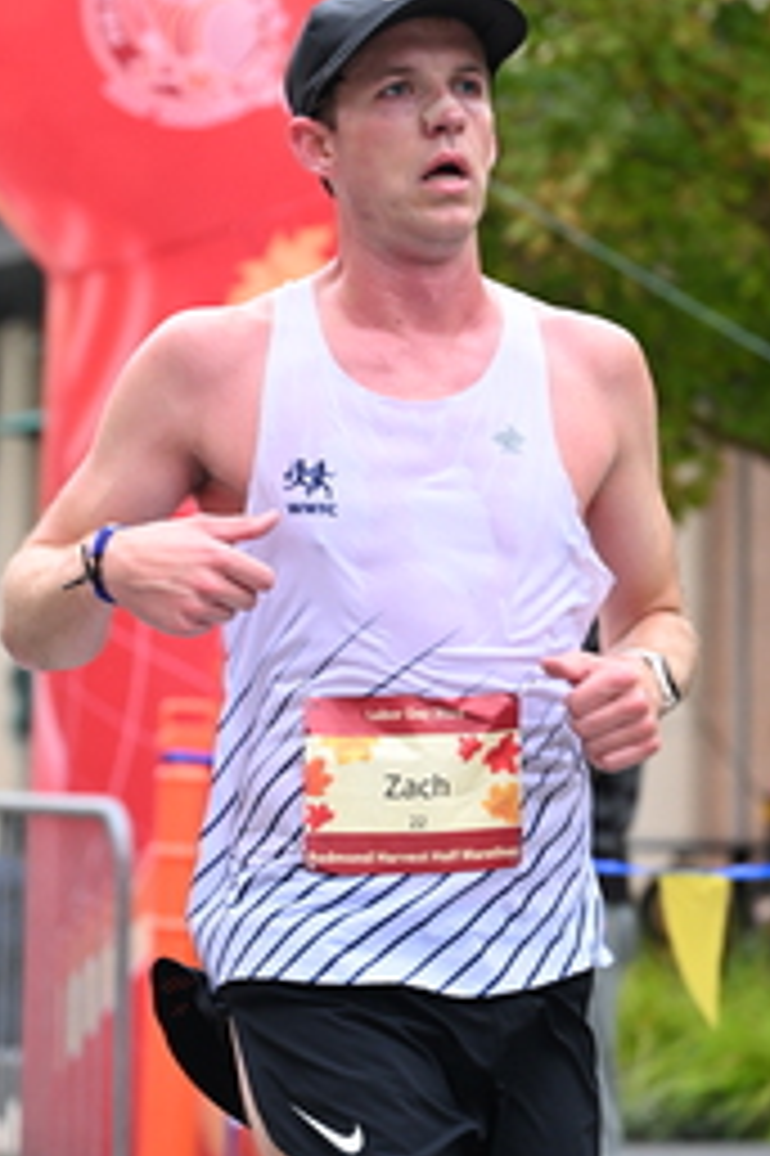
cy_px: 535
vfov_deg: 13.7
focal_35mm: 150
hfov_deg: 9.1
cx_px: 164
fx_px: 4819
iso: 1600
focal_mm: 70
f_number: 2.8
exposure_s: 1/800
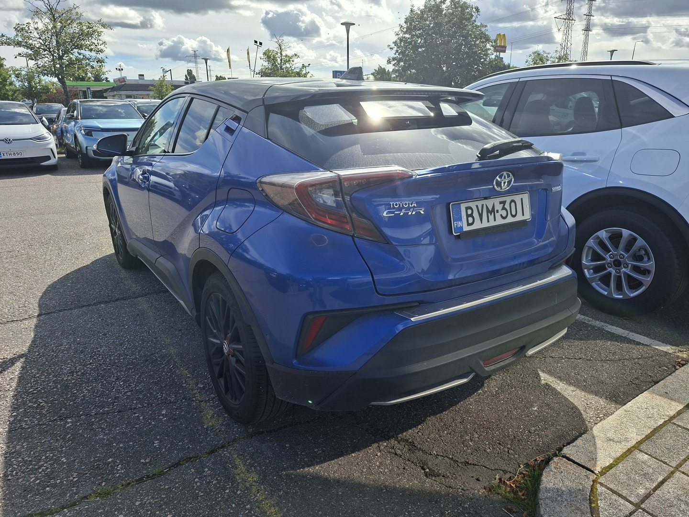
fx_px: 458
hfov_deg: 73.9
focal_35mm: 23
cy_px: 258
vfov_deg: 58.9
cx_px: 344
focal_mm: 5.54
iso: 50
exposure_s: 1/1580
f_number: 1.8
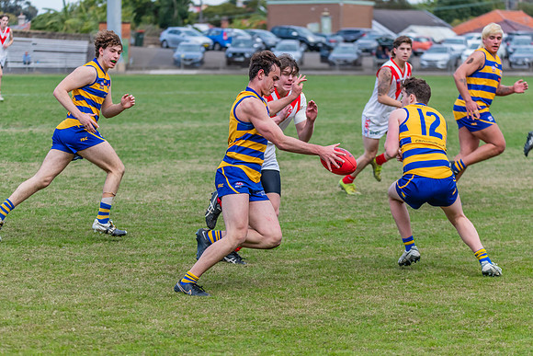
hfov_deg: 13.7
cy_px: 178
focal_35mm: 150
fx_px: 2221
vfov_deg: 9.2
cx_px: 266
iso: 800
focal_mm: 150
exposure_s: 1/1600
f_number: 5
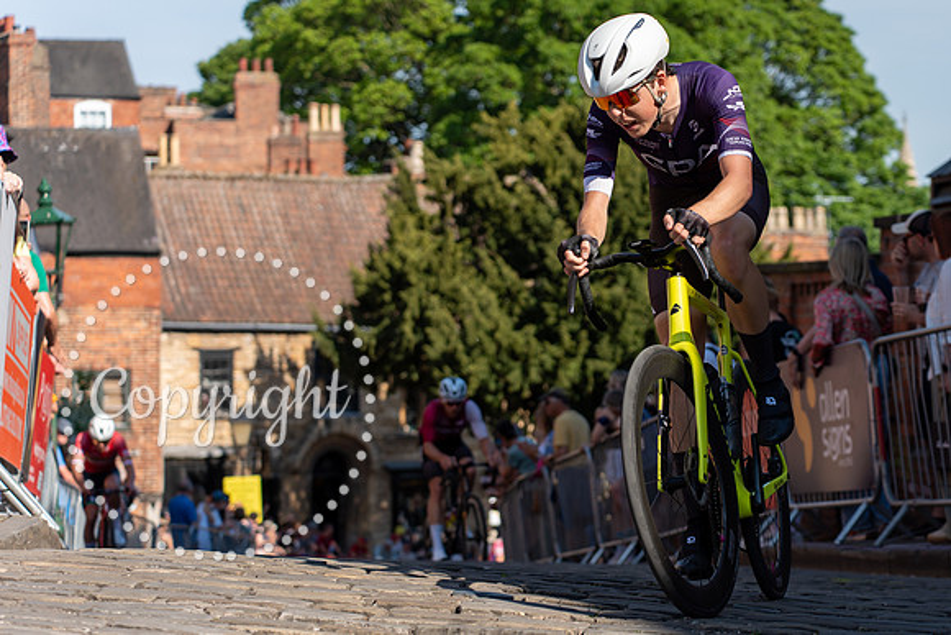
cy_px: 330
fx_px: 2711
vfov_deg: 13.4
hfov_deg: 19.8
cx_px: 650
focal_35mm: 103
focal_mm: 75
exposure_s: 1/1000
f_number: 3.5
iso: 100
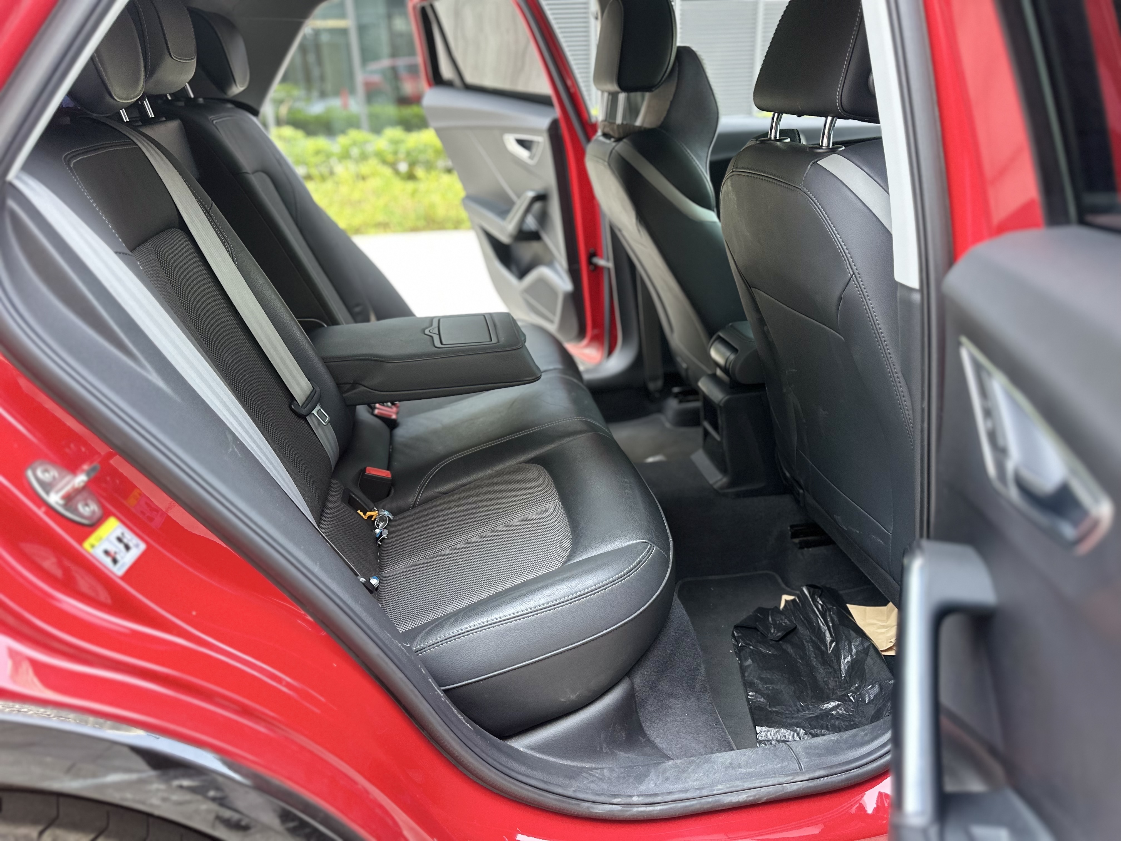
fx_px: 777
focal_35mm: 24
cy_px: 420
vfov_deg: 56.8
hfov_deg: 71.6
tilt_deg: -23.4
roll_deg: +2.0
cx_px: 560
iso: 250
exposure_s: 1/109
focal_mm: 6.86
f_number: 1.78
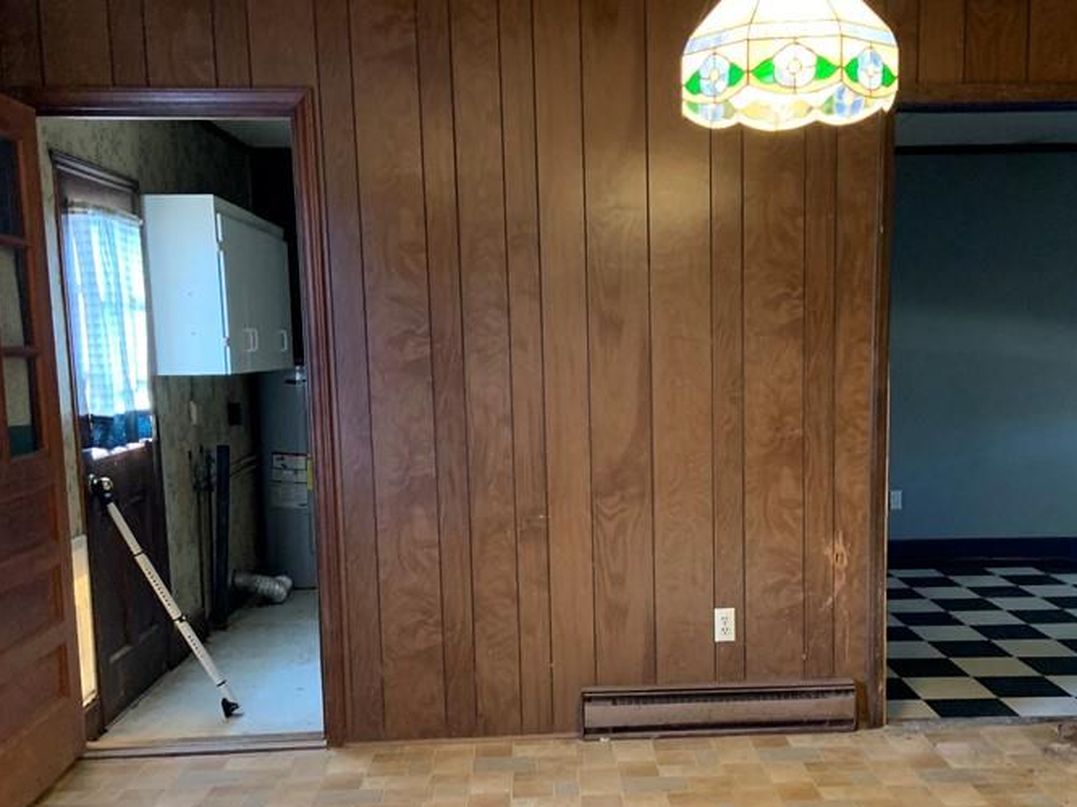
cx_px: 644
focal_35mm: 40
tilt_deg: -8.6
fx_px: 1244
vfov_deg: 35.8
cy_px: 492
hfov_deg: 46.6
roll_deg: +1.0
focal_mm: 4.25
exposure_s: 1/30
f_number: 1.8
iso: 500
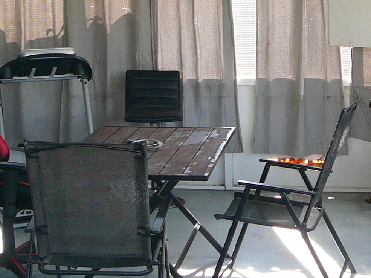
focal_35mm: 91
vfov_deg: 16.2
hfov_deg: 21.5
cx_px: 208
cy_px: 108
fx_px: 975
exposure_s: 1/50
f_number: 2.8
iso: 100
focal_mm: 5.2
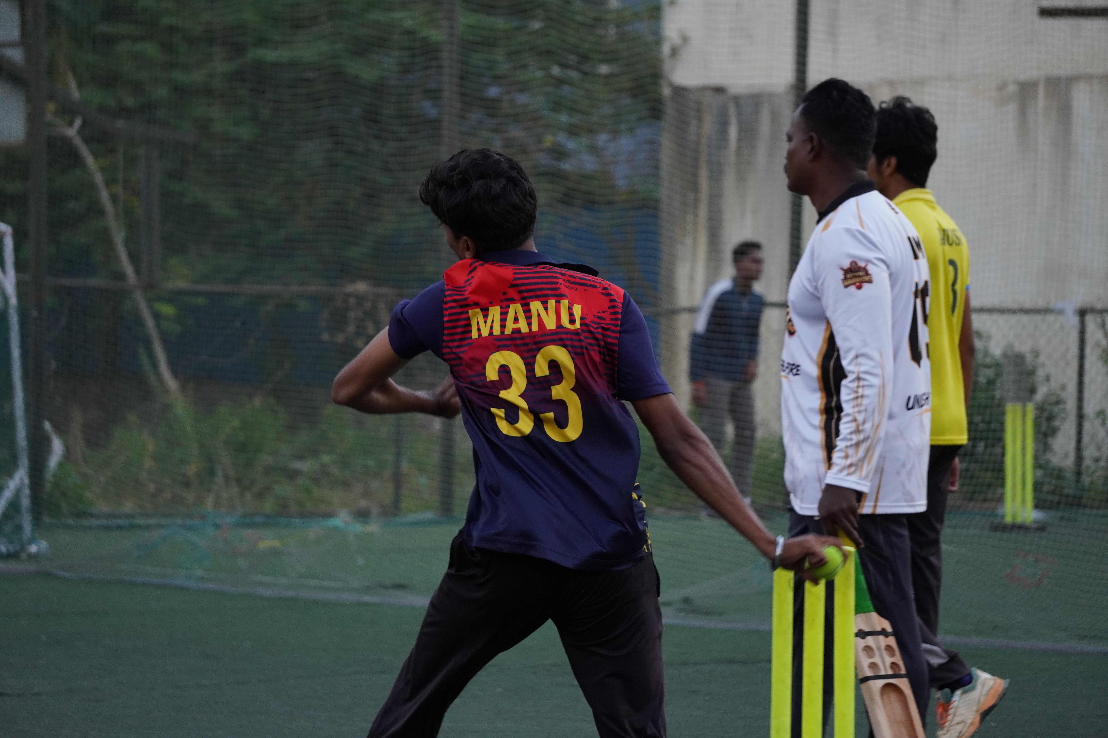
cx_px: 554
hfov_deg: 11.1
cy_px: 369
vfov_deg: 7.4
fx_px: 5678
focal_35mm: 184
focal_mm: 123
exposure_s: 1/1000
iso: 1000
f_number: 5.6
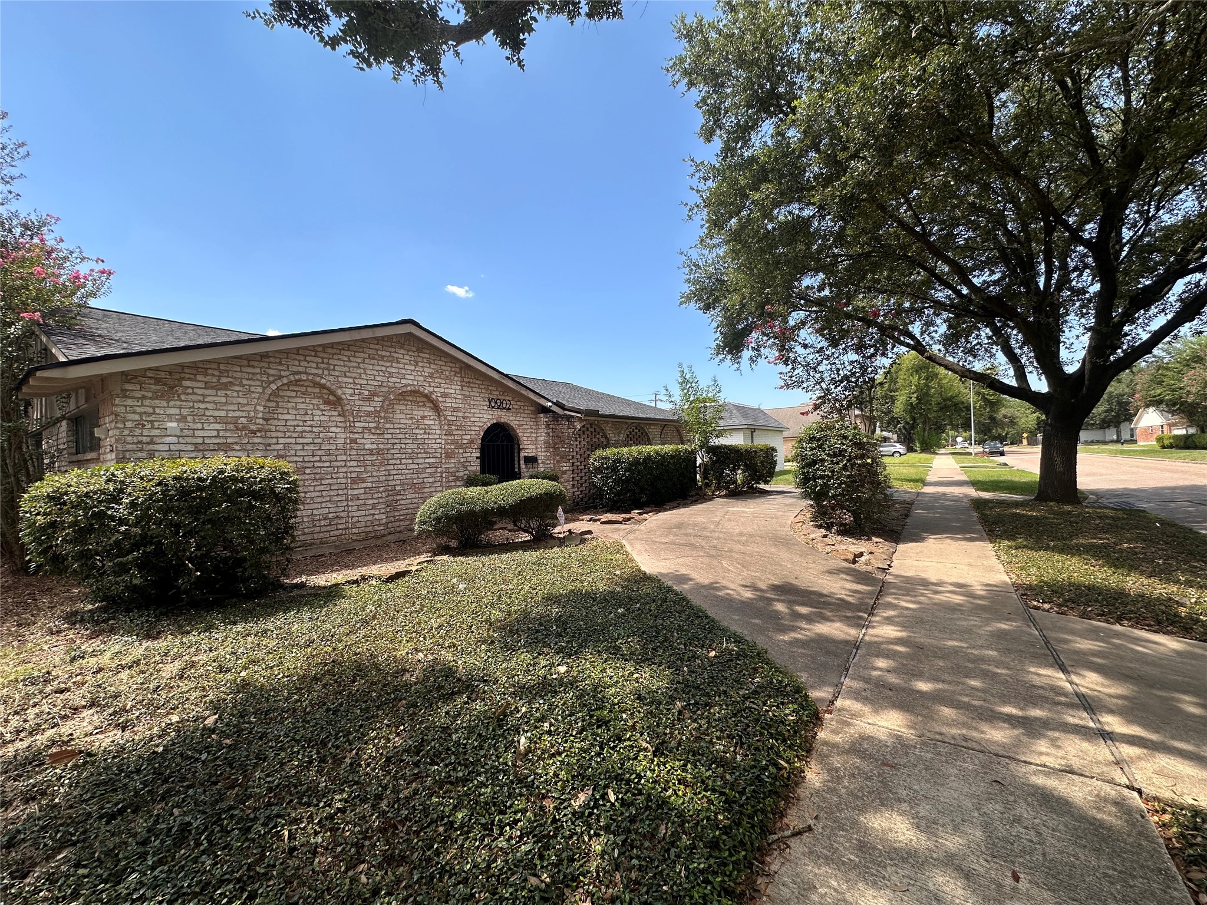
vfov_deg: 85.7
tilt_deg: +1.1
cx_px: 604
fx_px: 488
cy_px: 452
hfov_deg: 102.1
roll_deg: +2.3
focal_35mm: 14
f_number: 2.2
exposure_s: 1/1304
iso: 40
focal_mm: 2.22
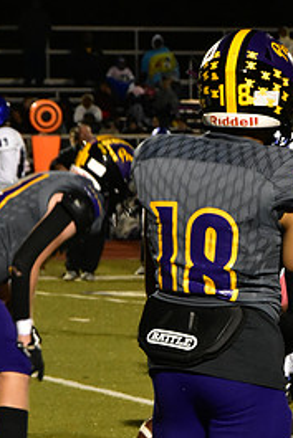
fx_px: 4207
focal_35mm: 345
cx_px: 259
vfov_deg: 6.0
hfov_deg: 4.0
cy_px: 395
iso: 4500
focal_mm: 105
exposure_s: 1/60
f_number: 11
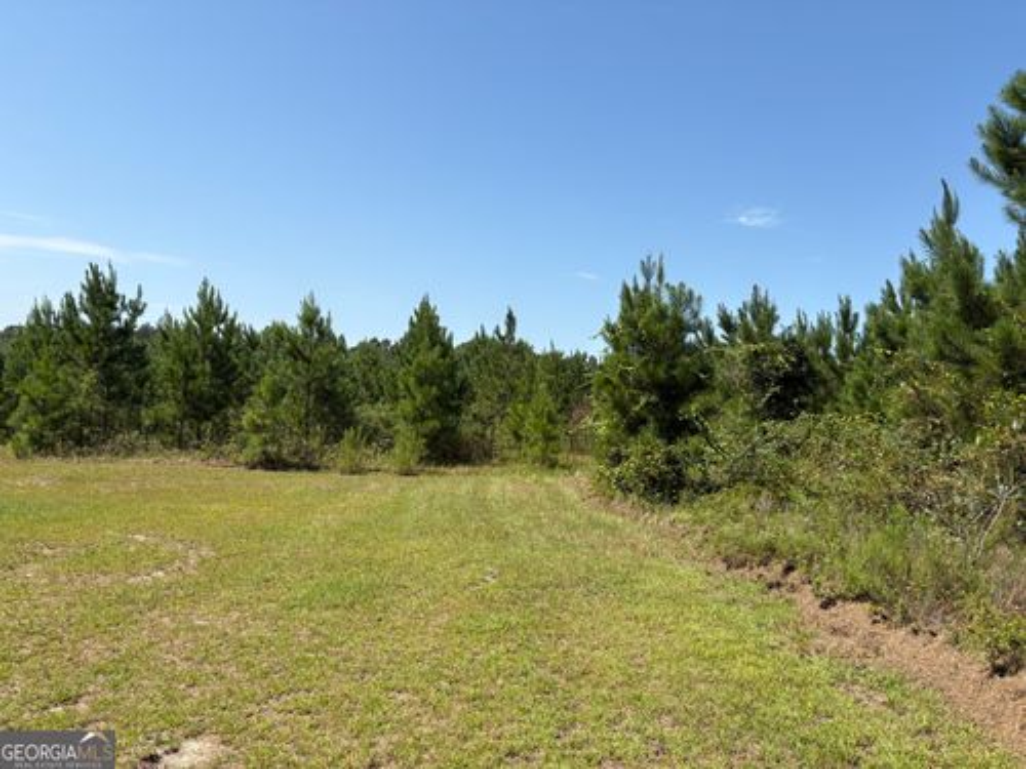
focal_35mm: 26
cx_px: 513
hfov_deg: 67.3
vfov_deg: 53.1
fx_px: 771
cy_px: 384
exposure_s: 1/3125
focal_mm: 5.96
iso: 50
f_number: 1.6
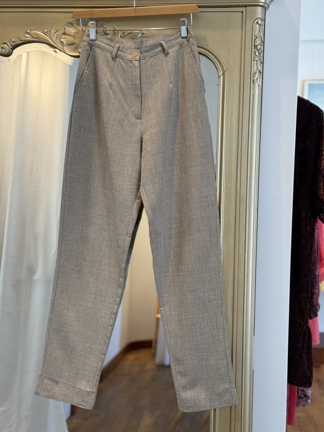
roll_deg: -0.6
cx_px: 162
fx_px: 599
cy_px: 216
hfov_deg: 30.3
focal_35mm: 48
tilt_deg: -5.3
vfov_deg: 39.7
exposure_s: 1/331
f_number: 1.78
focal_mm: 6.76
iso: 80
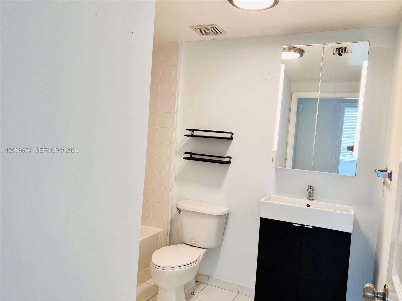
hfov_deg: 67.3
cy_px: 150
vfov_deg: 53.1
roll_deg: -4.3
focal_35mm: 26
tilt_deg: -1.9
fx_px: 302
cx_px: 201
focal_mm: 5.7
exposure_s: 1/120
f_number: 1.5
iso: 64
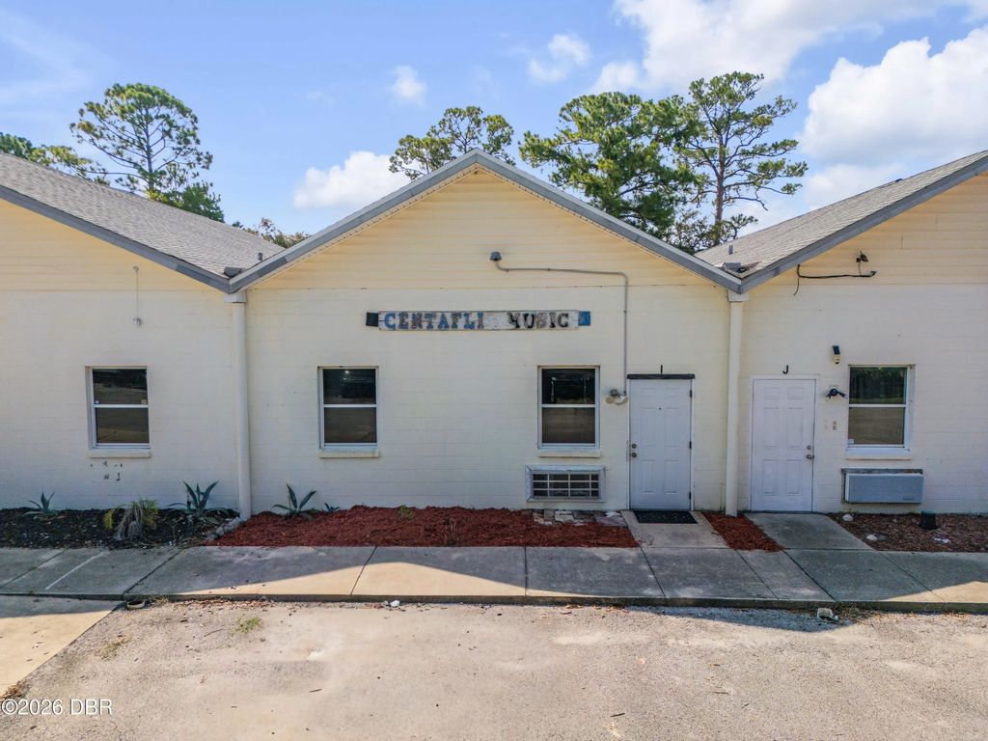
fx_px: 685
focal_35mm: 24
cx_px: 494
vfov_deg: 56.8
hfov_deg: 71.6
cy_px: 370
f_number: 1.7
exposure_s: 1/4000
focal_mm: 6.72
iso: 200
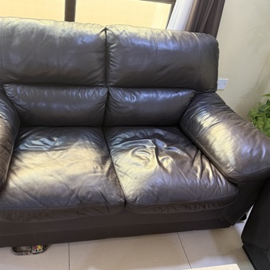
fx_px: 256
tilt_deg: -34.2
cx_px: 105
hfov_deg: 55.1
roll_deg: -8.8
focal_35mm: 29
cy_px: 135
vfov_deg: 55.6
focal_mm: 6.76
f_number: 1.78
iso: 320
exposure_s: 1/50
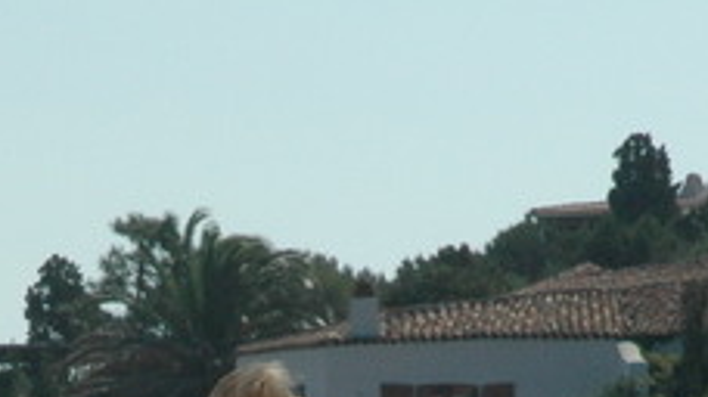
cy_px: 724
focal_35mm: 482
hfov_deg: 4.5
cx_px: 252
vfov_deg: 2.5
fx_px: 9045
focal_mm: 70
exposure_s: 1/500
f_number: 14
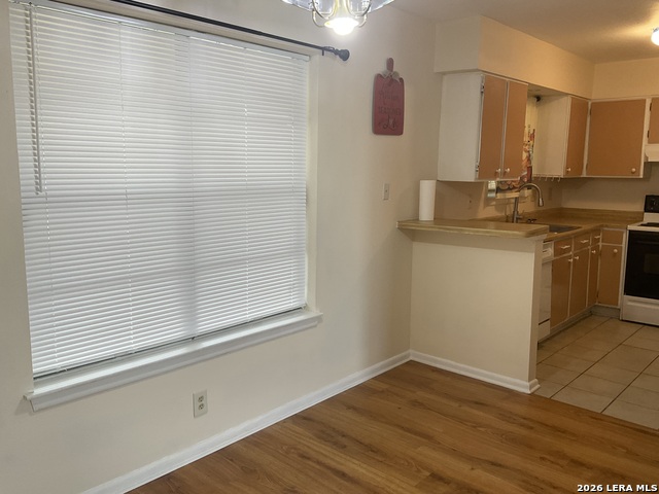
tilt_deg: -8.2
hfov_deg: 61.7
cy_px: 247
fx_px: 552
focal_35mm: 29
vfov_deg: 48.2
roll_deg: -0.9
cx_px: 330
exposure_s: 1/60
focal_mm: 3
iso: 50
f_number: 1.8
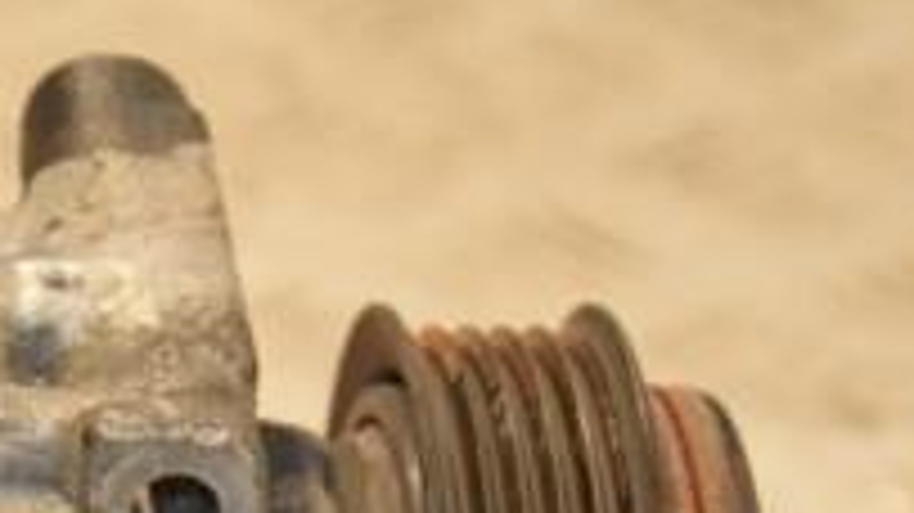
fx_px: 6517
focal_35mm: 269
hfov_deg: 8.0
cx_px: 162
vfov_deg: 4.5
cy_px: 814
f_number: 5
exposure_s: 1/160
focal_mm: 58
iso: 800
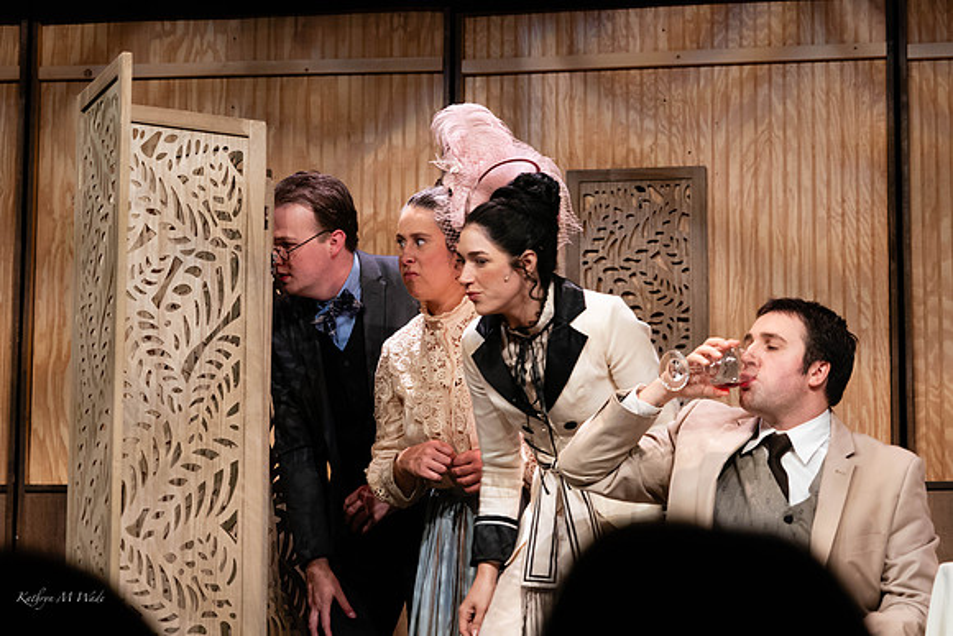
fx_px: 2727
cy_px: 318
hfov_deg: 19.8
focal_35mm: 103
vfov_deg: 13.3
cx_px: 476
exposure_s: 1/160
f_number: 6.3
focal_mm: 103
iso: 2500
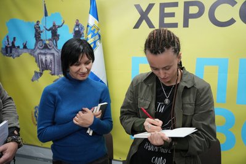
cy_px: 82
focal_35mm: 32
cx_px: 123
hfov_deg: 58.7
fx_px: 219
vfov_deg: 41.1
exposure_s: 1/160
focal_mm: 32
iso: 1250
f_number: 3.5
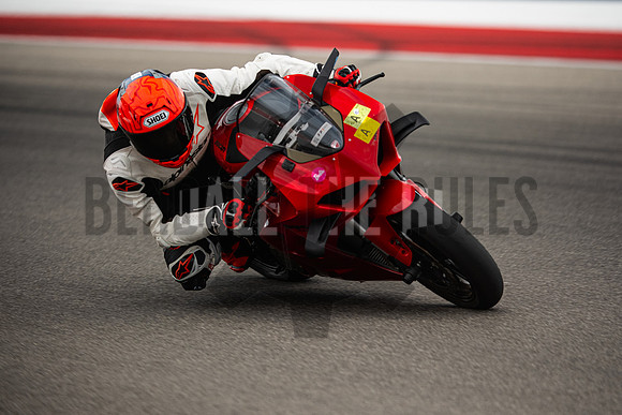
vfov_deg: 4.6
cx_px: 311
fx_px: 5184
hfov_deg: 6.9
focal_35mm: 300
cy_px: 208
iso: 400
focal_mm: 200
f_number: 2
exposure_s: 1/5000
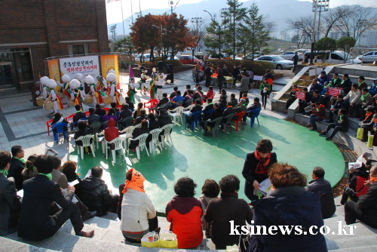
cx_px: 188
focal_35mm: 27
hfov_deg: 67.4
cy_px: 126
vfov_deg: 48.0
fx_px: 283
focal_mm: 18
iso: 800
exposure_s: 1/640
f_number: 11
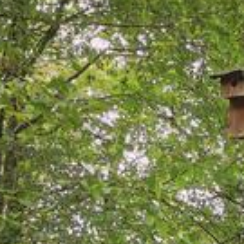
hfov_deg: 15.8
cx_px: 293
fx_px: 845
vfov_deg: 15.6
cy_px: 324
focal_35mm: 106
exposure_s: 1/159
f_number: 1.8
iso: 50
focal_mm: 5.58
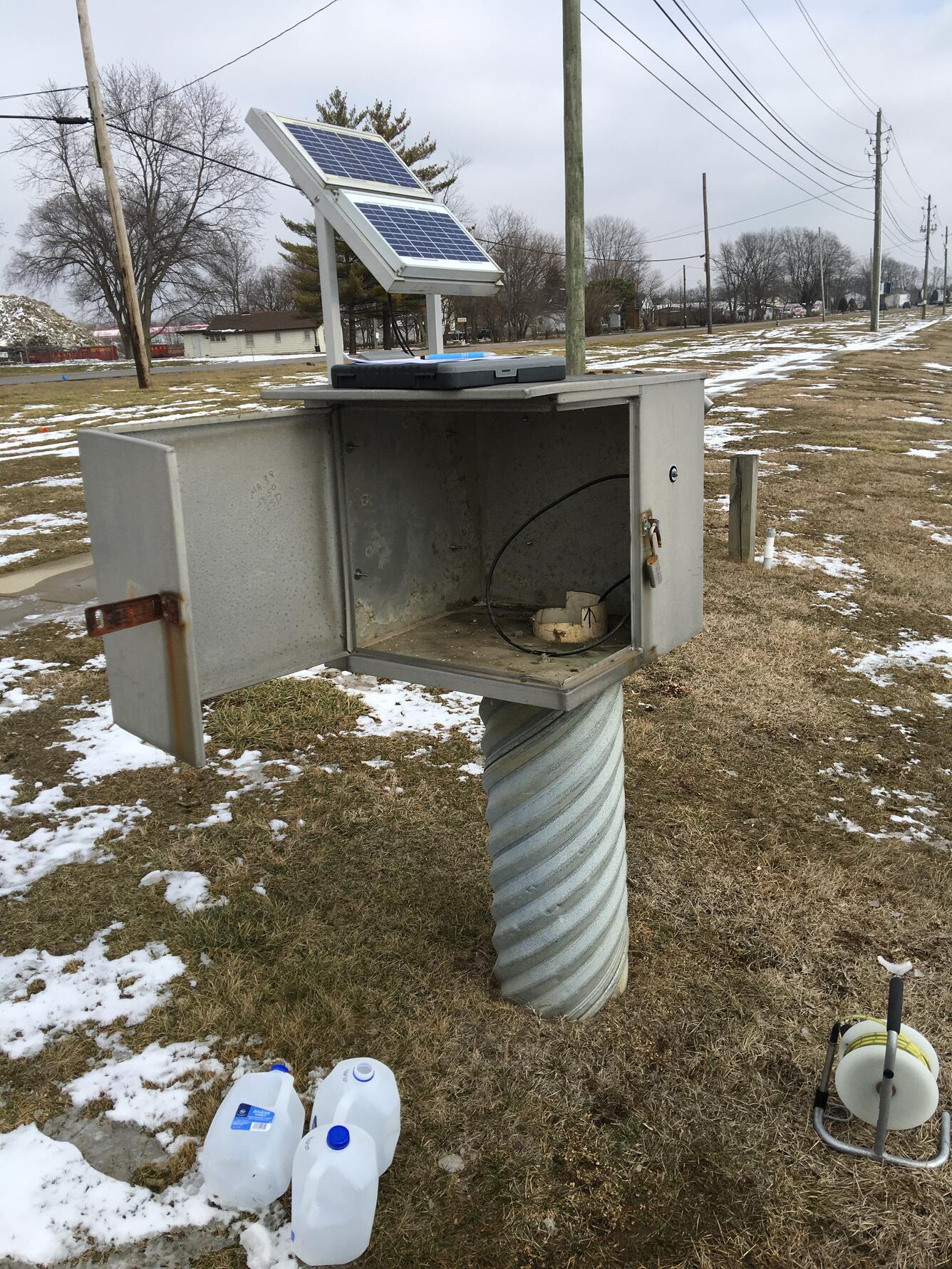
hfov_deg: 48.2
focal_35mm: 29
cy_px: 634
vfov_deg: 61.7
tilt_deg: -15.7
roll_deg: +3.0
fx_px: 1063
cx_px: 476
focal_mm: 4.15
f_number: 2.2
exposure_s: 1/1748
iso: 25
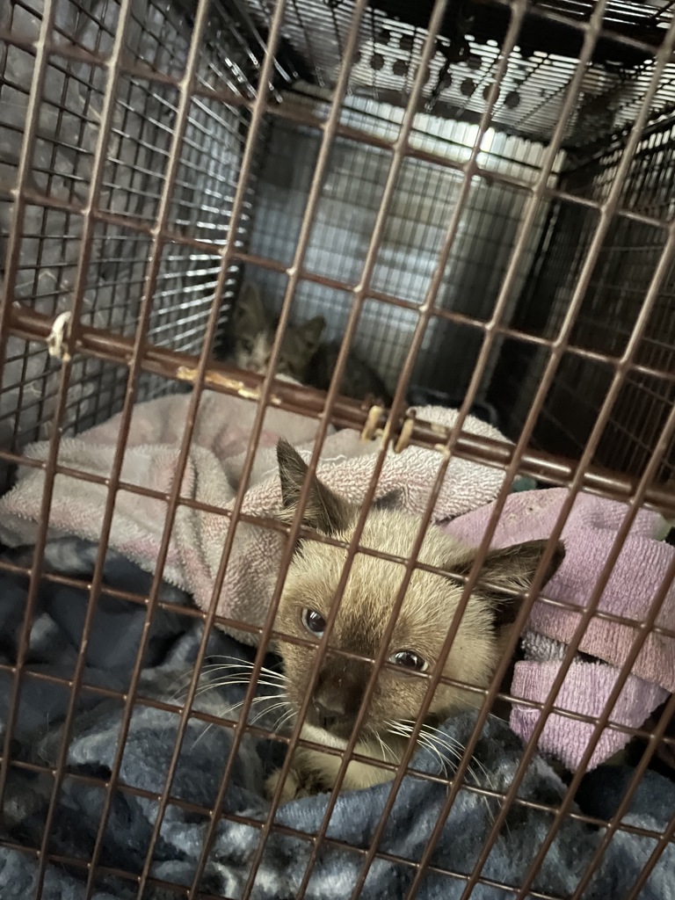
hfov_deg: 53.1
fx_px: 676
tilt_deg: -16.3
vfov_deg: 67.3
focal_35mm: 26
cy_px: 450
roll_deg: -14.9
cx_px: 338
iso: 1600
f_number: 1.6
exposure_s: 1/15
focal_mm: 4.2
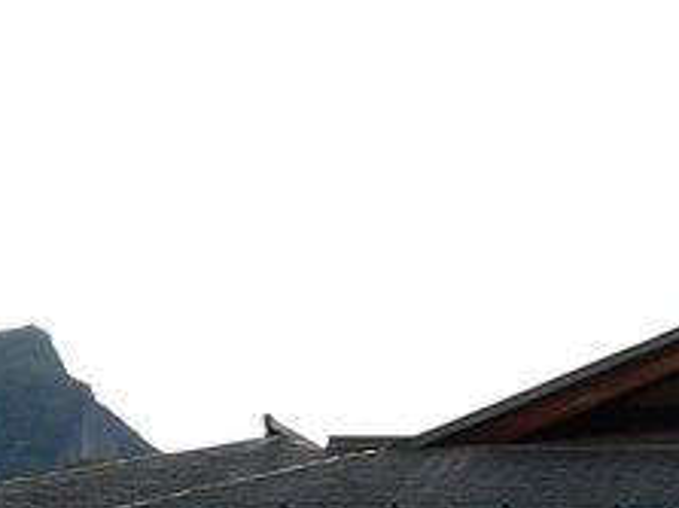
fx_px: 1686
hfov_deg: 19.5
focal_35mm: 86
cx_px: 1054
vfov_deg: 15.5
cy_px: 815
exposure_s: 1/400
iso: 125
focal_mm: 4.1
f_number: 3
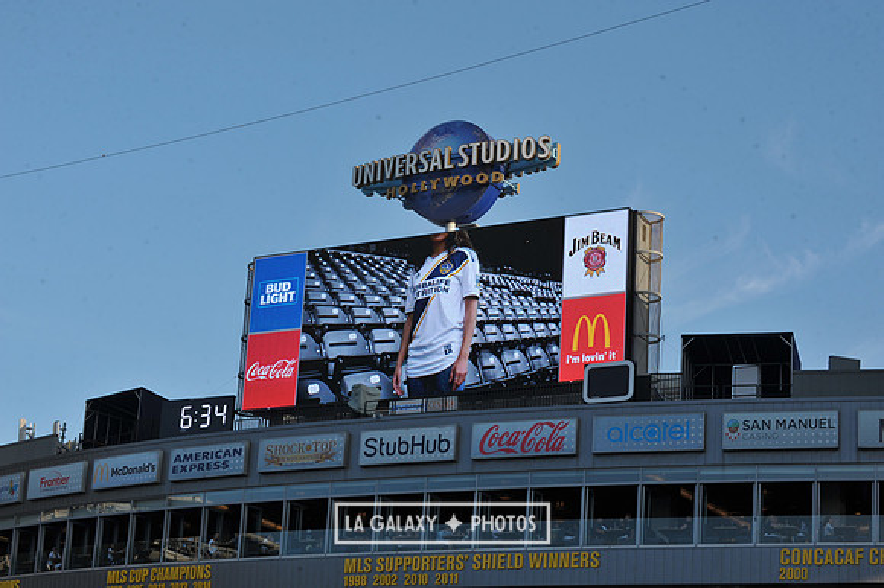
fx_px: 1963
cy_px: 294
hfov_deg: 25.4
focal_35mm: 80
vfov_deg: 17.0
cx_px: 442
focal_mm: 80
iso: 400
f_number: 11
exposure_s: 1/500
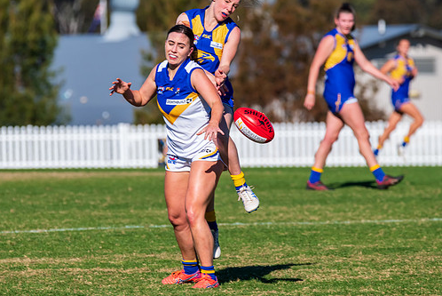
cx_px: 164
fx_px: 7434
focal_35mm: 605
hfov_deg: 3.4
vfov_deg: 2.3
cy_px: 104
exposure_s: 1/2000
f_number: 11
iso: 800
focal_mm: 450
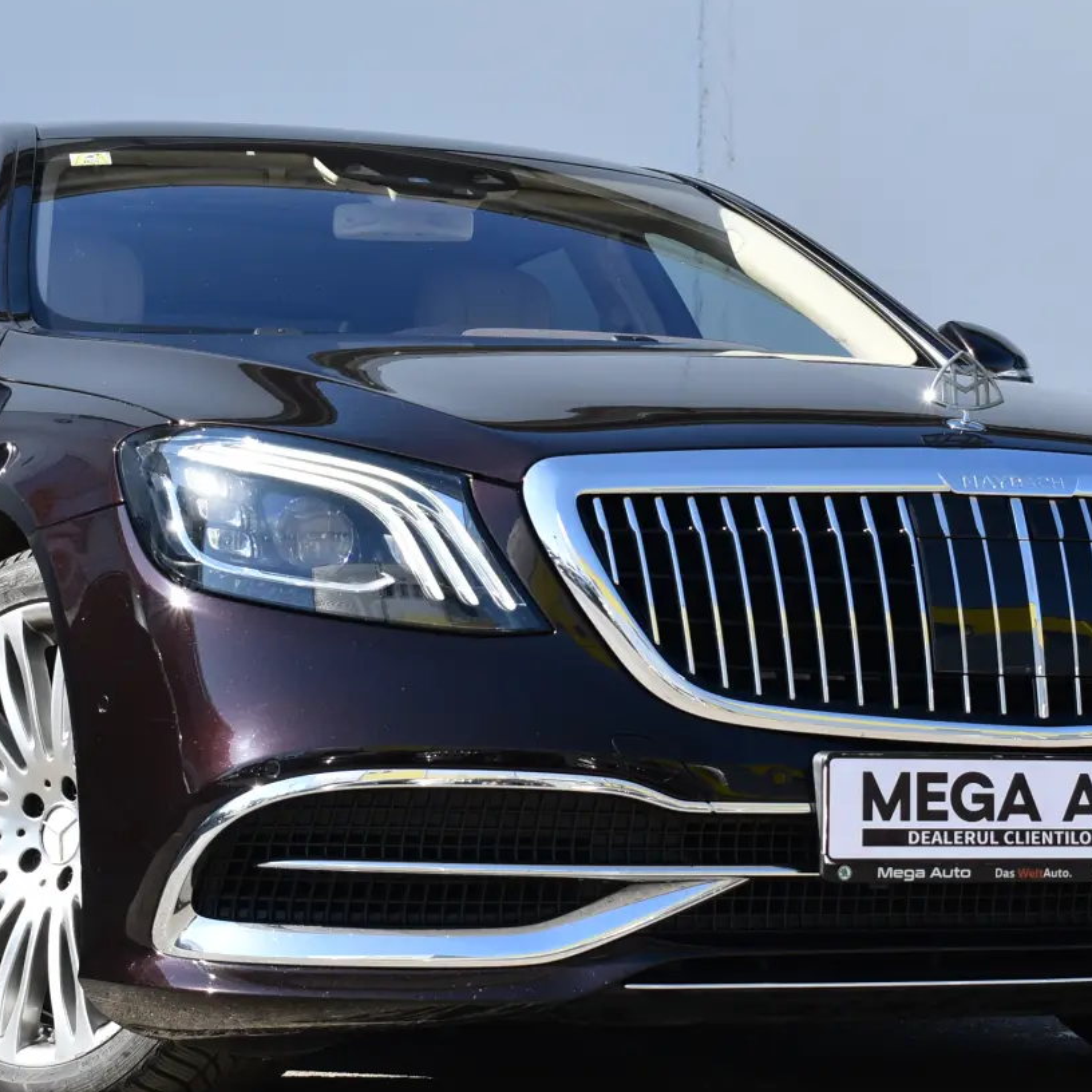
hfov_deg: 18.1
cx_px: 637
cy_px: 494
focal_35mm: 96
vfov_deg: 18.1
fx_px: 3426
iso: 180
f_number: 8
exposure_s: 1/250
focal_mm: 38
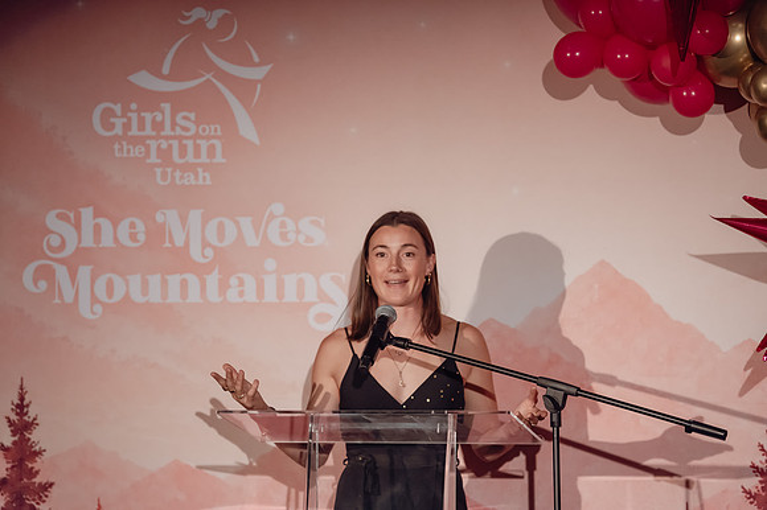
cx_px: 361
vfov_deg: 8.9
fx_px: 3282
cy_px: 268
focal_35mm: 154
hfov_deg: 13.3
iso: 3200
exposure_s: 1/640
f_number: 2.8
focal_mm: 140
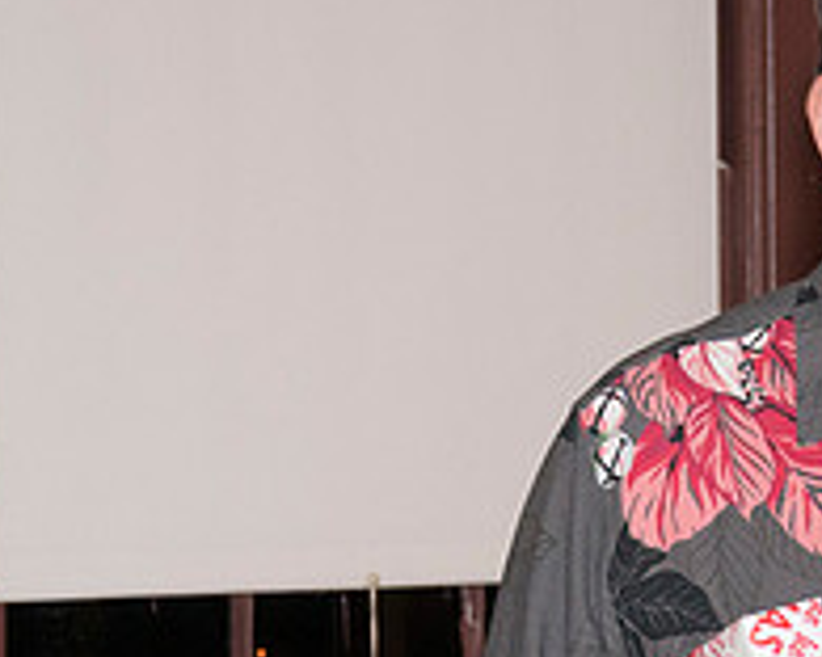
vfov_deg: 7.4
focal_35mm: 209
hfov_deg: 9.2
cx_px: 759
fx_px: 5085
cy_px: 507
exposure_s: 1/80
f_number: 5.6
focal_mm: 50
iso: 800
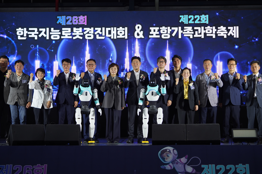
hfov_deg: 24.8
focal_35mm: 82
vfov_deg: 16.7
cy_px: 87
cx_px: 131
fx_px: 597
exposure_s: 1/125
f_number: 4.5
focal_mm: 82
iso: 400
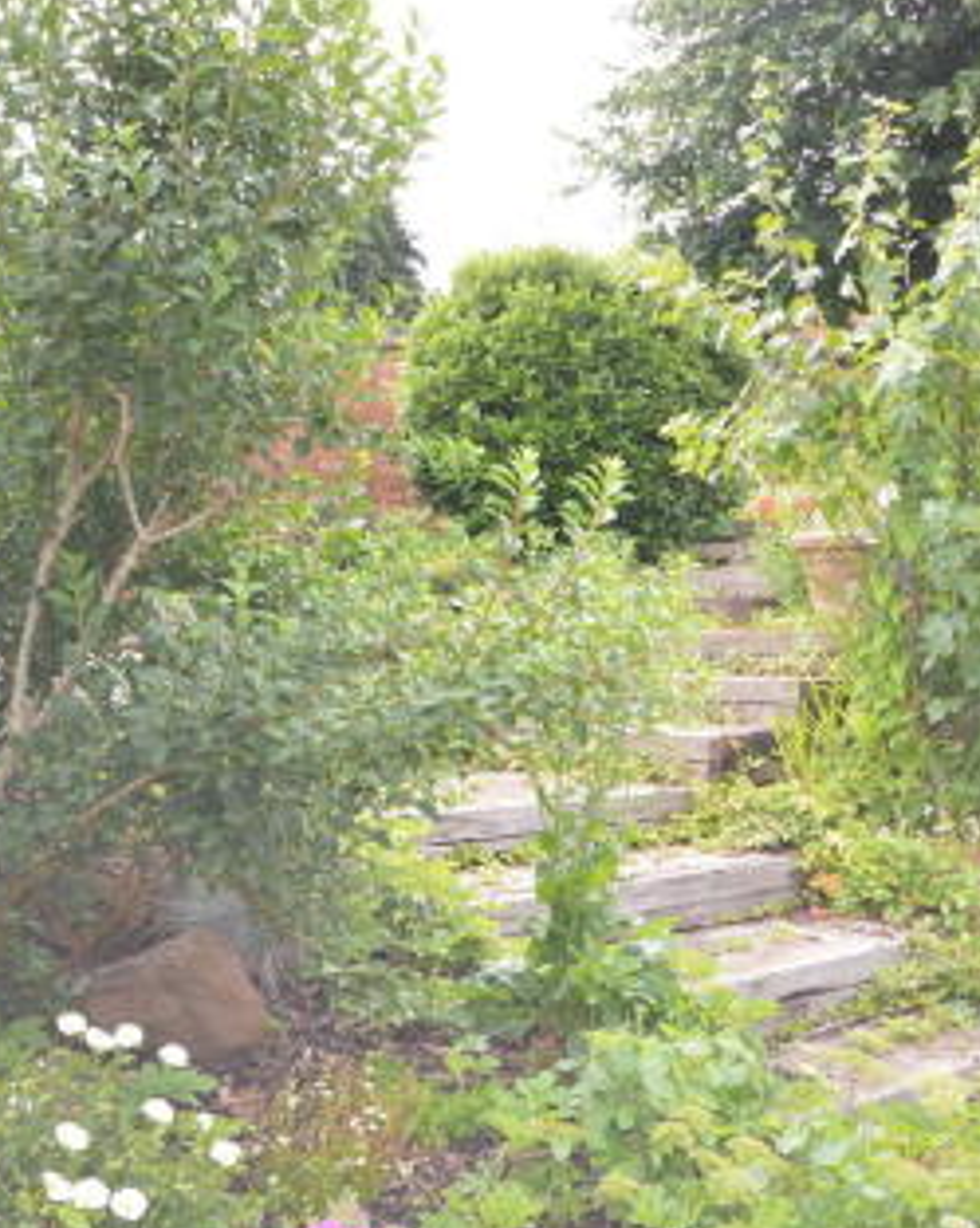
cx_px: 567
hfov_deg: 34.8
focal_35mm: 43
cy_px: 616
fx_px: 1561
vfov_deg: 42.9
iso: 250
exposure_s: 1/125
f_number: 5.6
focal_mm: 20
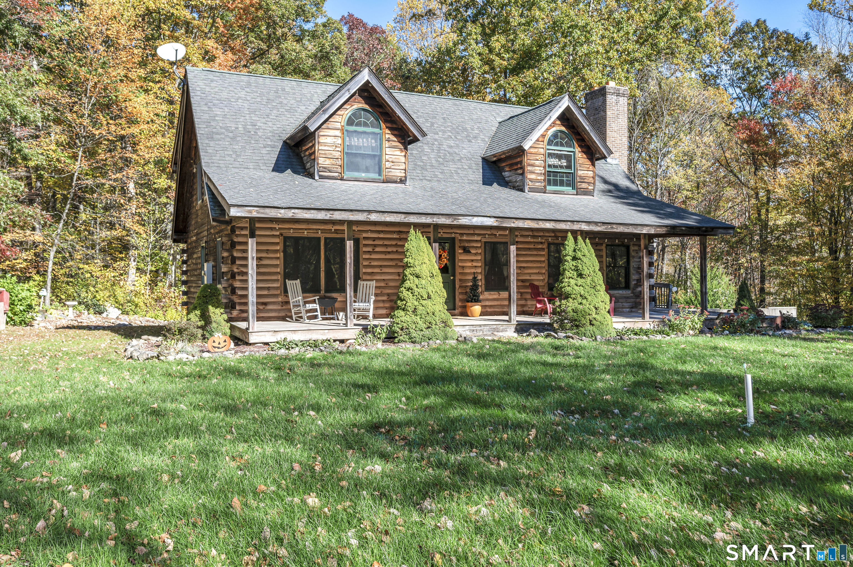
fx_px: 651
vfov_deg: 47.1
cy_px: 284
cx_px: 426
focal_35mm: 28
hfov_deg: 66.4
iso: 320
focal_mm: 27.5
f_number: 7.1
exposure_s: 1/500
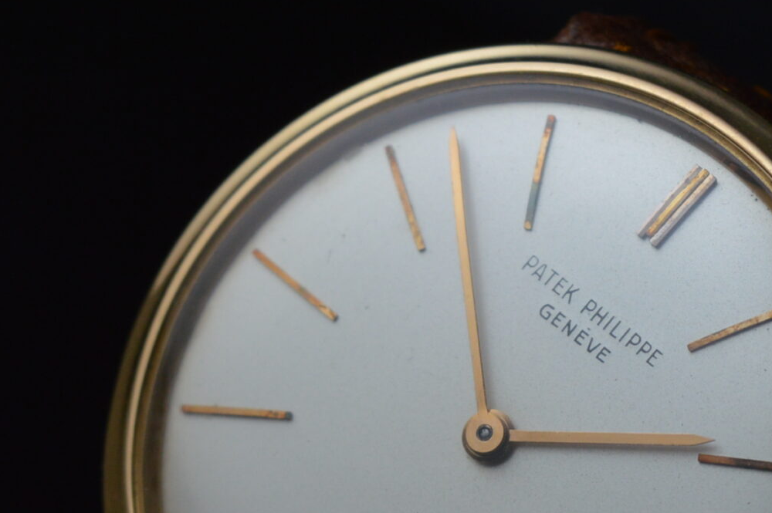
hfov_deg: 9.7
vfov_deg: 6.5
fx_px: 4527
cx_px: 492
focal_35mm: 211
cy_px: 473
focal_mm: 55
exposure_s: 1/320
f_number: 9
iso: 400
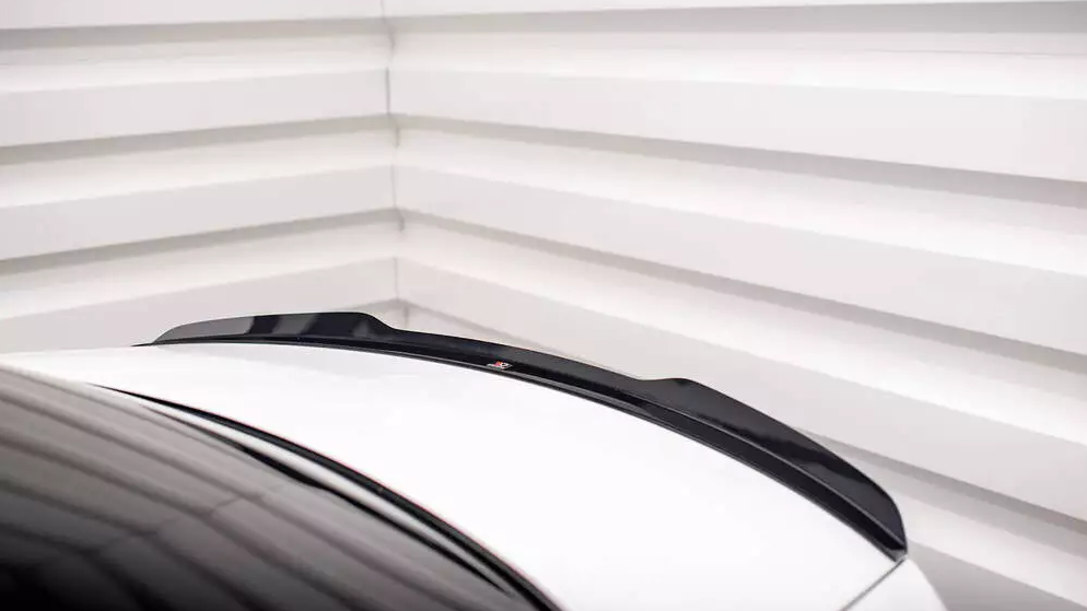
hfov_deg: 47.3
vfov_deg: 27.7
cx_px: 567
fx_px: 1239
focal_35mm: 43
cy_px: 279
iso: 1000
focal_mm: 35
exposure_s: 1/125
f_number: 2.5
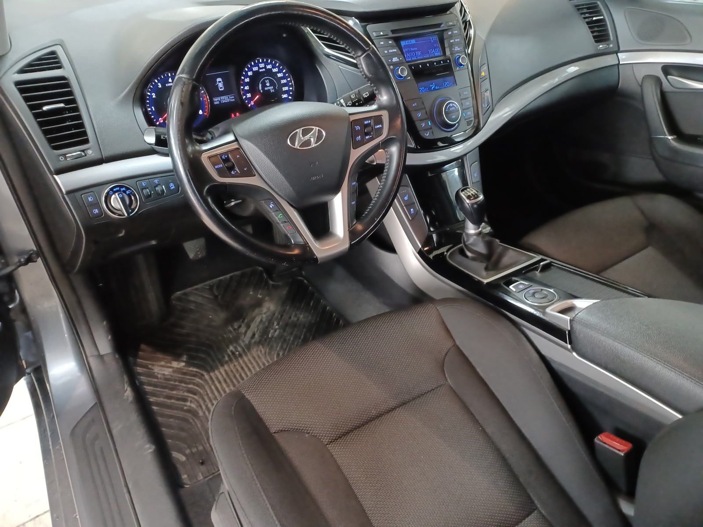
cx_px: 352
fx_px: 508
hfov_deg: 69.4
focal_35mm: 25
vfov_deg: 54.9
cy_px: 264
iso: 800
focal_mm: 4.6
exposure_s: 1/25
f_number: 1.8
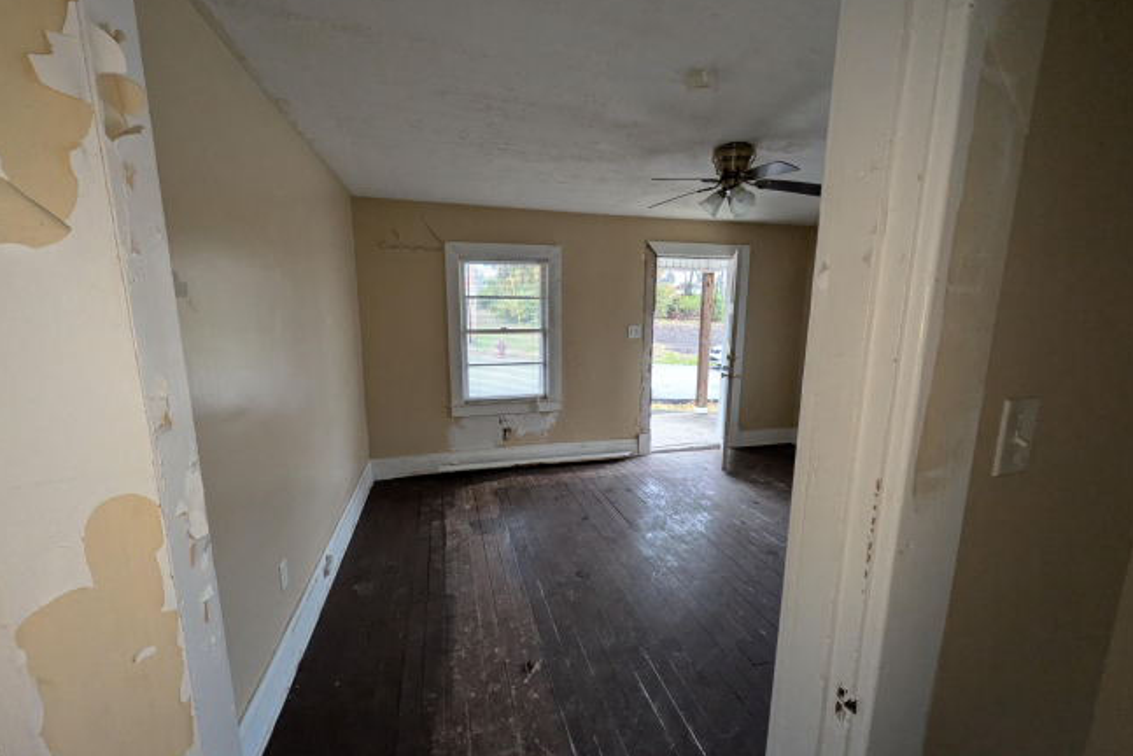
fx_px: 472
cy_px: 397
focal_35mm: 15
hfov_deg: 100.4
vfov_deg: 77.3
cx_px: 577
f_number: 2.2
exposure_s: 1/100
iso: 185
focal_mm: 1.83
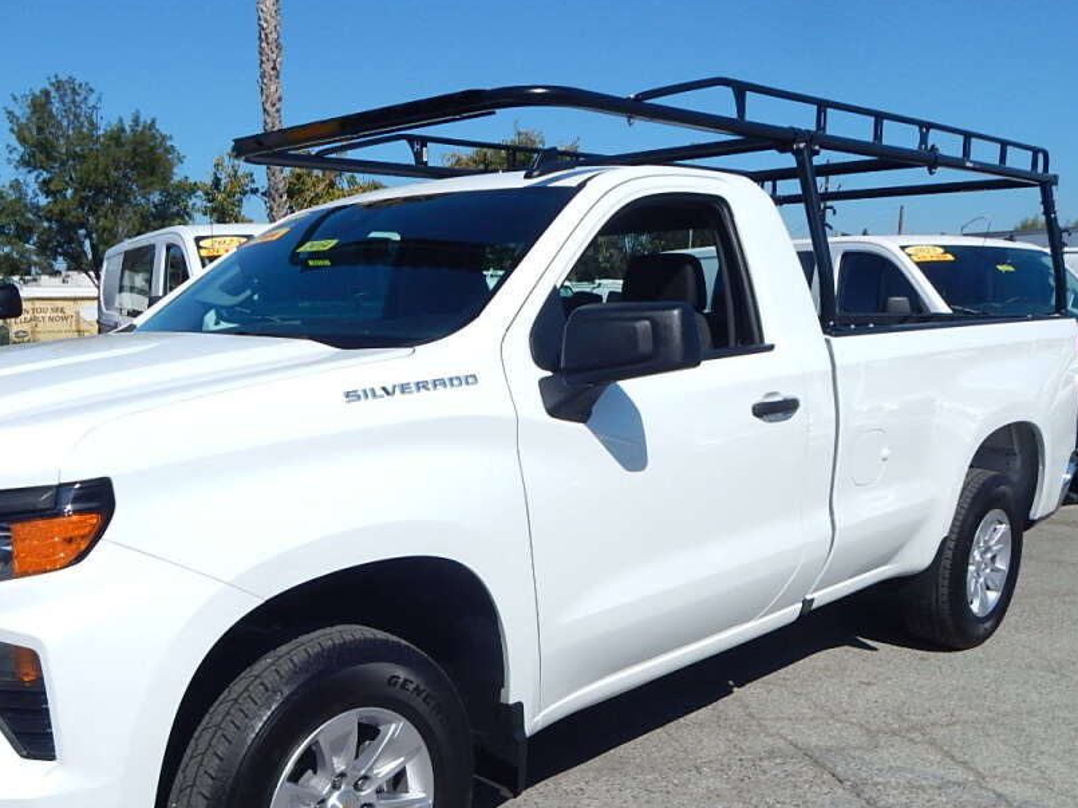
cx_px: 406
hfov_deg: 52.1
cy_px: 552
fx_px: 1089
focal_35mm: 35
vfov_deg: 40.1
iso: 125
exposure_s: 1/1500
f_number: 6
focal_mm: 4
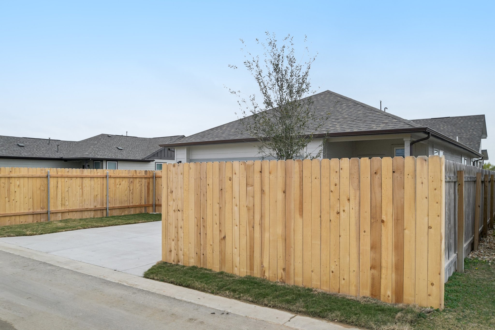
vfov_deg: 46.4
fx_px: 385
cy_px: 165
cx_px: 248
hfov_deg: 65.5
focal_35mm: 28
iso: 400
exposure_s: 1/500
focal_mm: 19
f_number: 8
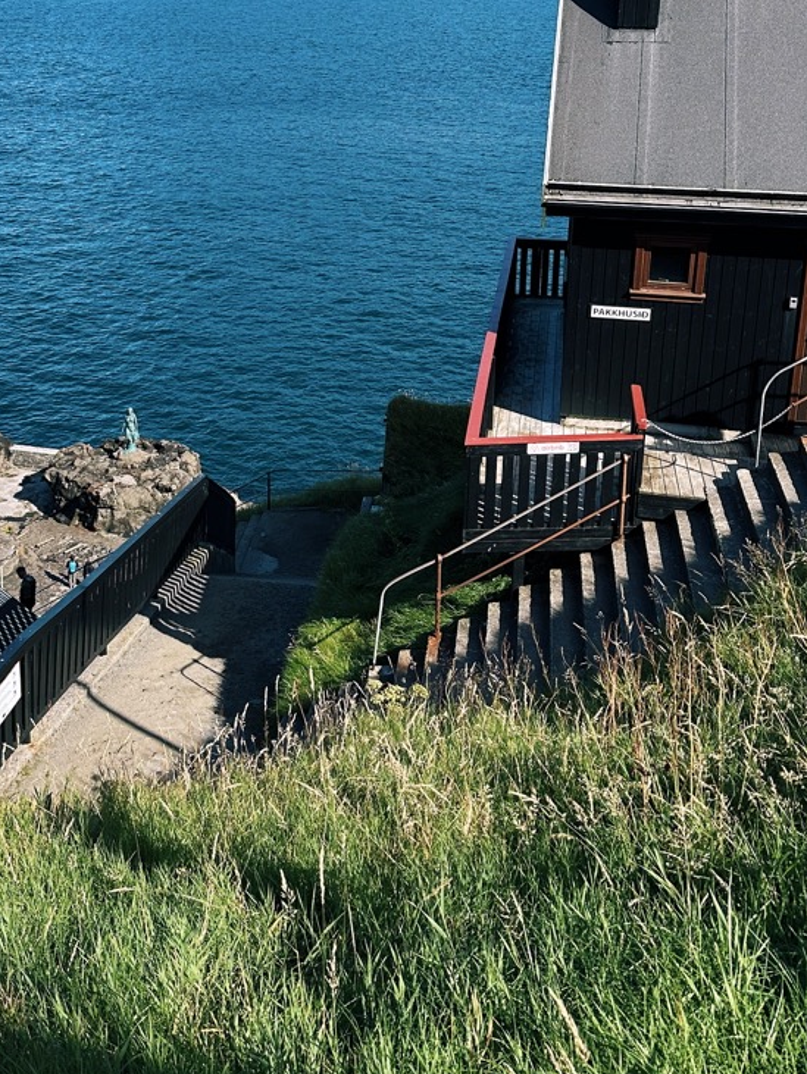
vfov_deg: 43.4
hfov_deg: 33.9
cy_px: 270
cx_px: 244
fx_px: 1304
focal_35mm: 42
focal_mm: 6.86
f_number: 1.78
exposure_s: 1/3356
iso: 80
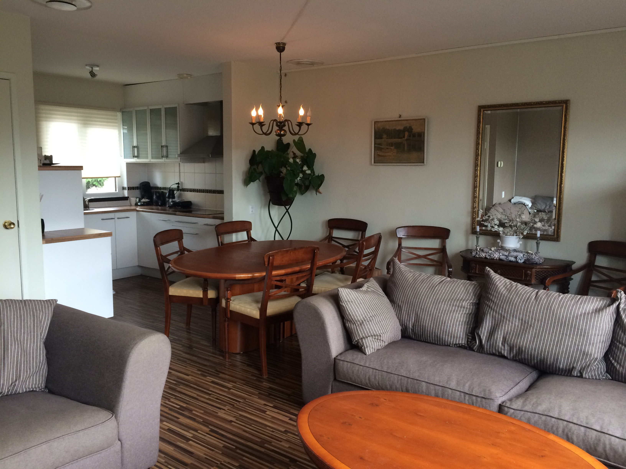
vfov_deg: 48.2
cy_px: 234
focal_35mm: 29
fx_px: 524
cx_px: 313
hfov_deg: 61.7
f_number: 2.2
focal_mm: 4.15
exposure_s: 1/33
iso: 80
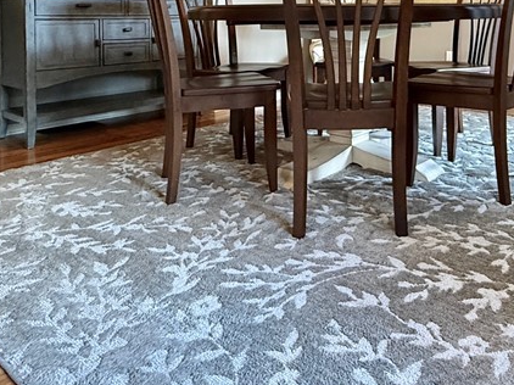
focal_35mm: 34
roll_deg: -0.1
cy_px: 26
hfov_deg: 52.5
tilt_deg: -1.2
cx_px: 358
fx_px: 505
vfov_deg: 38.4
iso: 500
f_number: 2.2
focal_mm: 2.22
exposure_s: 1/60
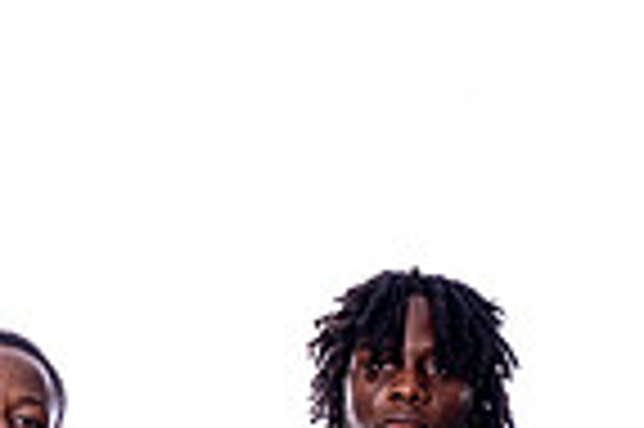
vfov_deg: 7.6
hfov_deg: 12.1
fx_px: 3038
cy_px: 960
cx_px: 203
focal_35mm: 170
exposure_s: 1/250
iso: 400
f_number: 8
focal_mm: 54
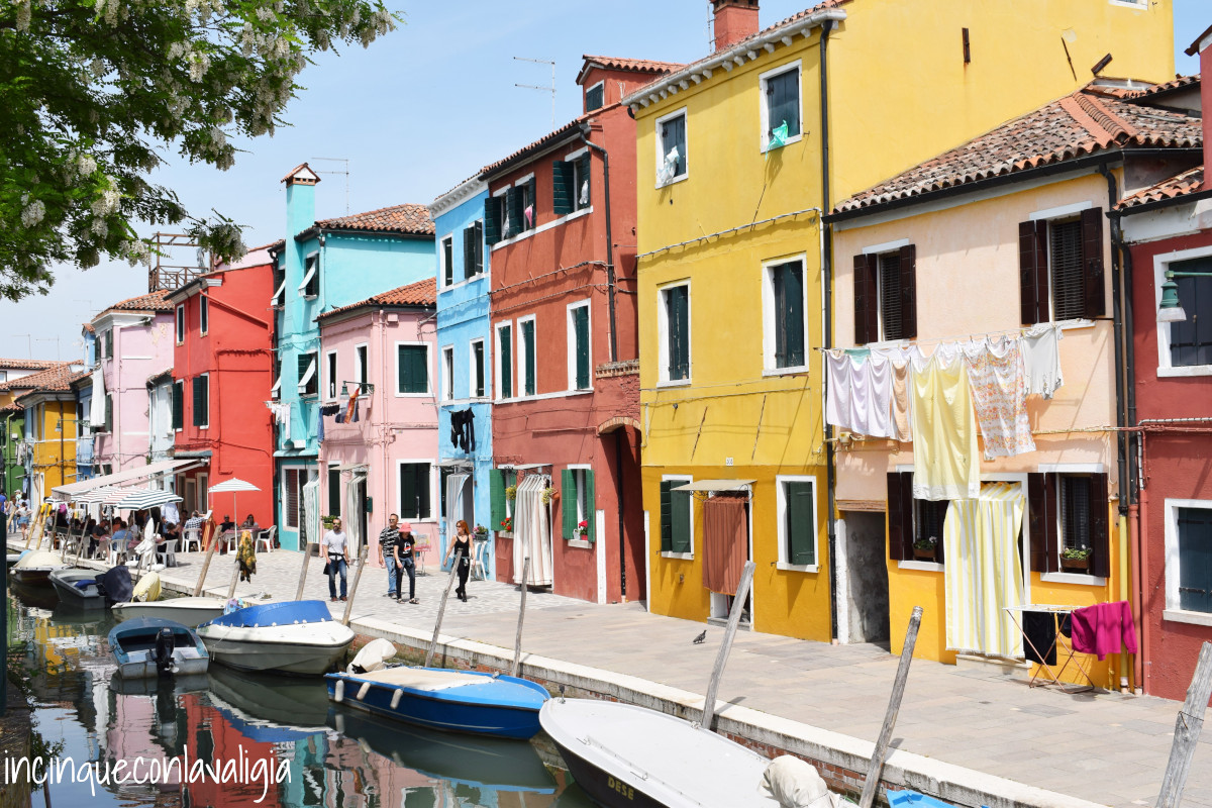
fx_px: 1363
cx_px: 606
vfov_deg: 33.0
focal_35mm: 40
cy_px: 404
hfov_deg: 47.9
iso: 200
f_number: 10
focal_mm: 27
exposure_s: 1/400
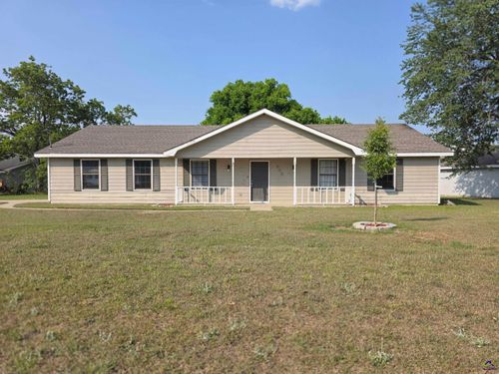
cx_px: 250
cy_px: 187
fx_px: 332
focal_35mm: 23
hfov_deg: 73.9
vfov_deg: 58.9
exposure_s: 1/5447
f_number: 1.7
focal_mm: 6.3
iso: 80
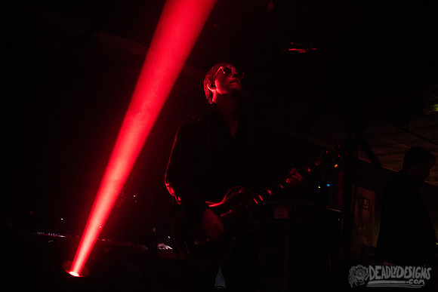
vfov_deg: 33.4
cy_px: 146
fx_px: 487
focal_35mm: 40
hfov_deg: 48.4
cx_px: 219
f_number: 3.2
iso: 3200
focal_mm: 40
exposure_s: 1/80
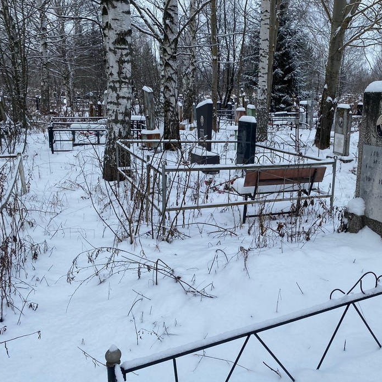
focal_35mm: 34
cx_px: 277
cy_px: 199
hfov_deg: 47.0
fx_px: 424
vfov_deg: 48.4
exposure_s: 1/778
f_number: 1.8
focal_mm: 4.25
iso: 32
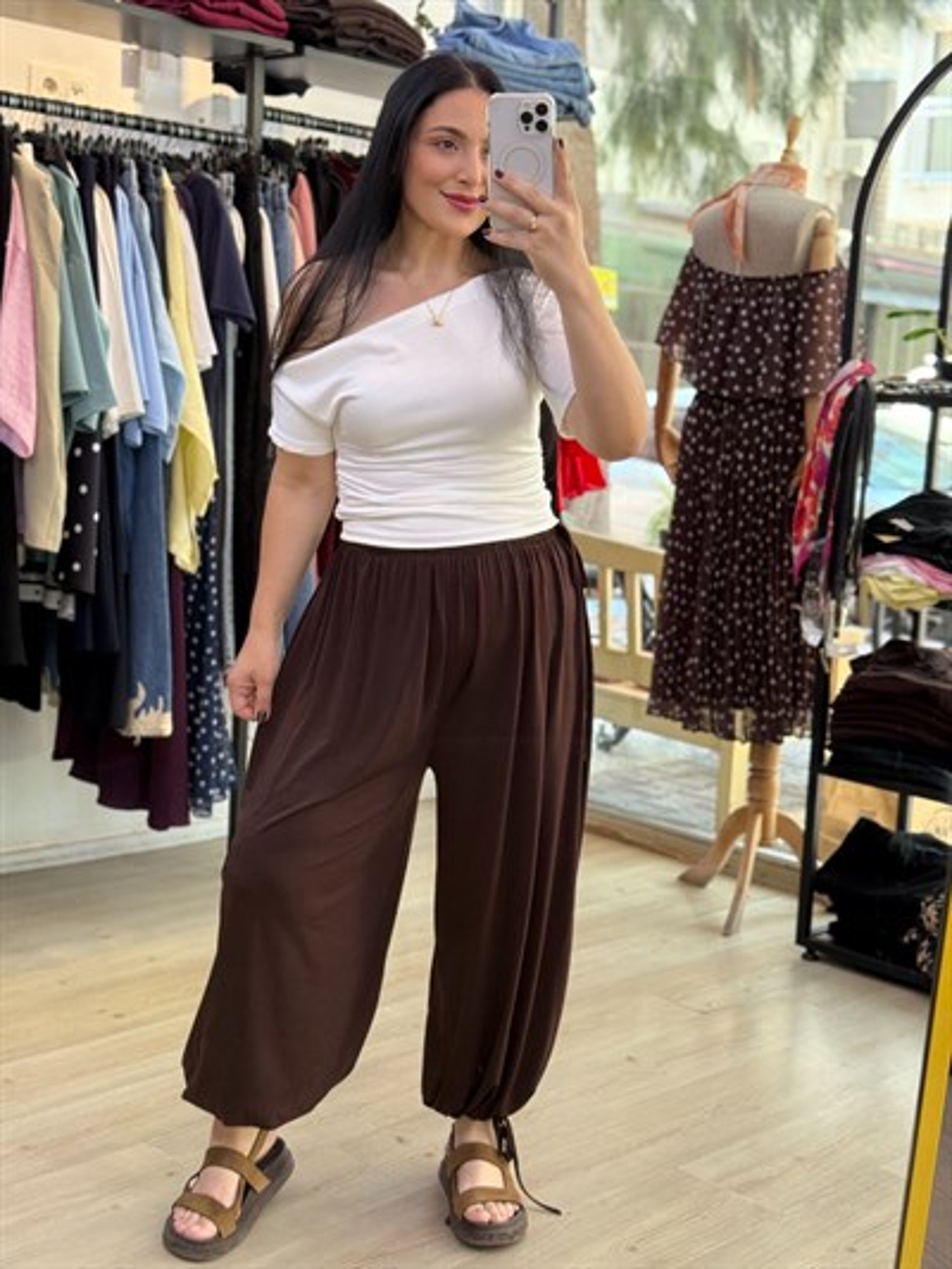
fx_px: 1759
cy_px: 634
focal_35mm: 48
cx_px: 476
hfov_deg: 30.3
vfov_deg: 39.6
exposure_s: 1/100
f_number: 1.78
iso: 64
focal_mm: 6.76
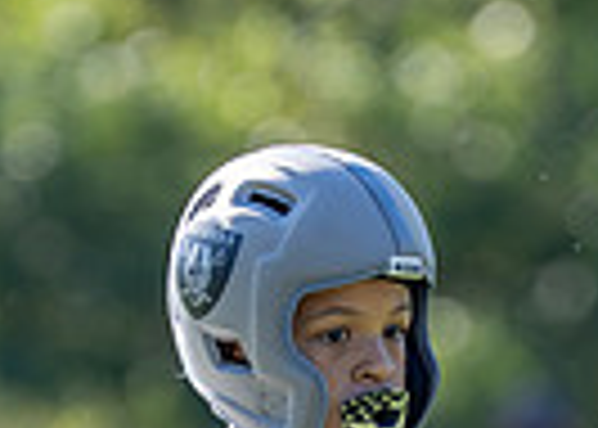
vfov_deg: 0.9
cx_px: 523
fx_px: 26546
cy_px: 815
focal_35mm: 1563
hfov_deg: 1.3
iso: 250
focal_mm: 200
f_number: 2.8
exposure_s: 1/2500
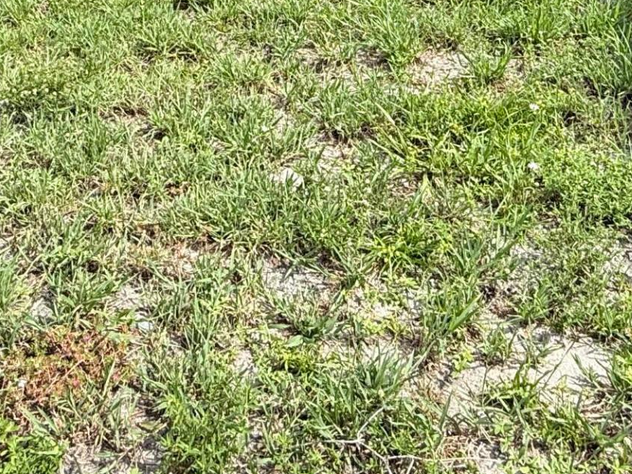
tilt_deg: -11.7
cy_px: -160
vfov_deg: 25.5
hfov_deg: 39.6
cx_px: 287
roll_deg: +1.9
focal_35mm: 48
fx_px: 876
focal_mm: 2.22
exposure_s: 1/760
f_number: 2.2
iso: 50
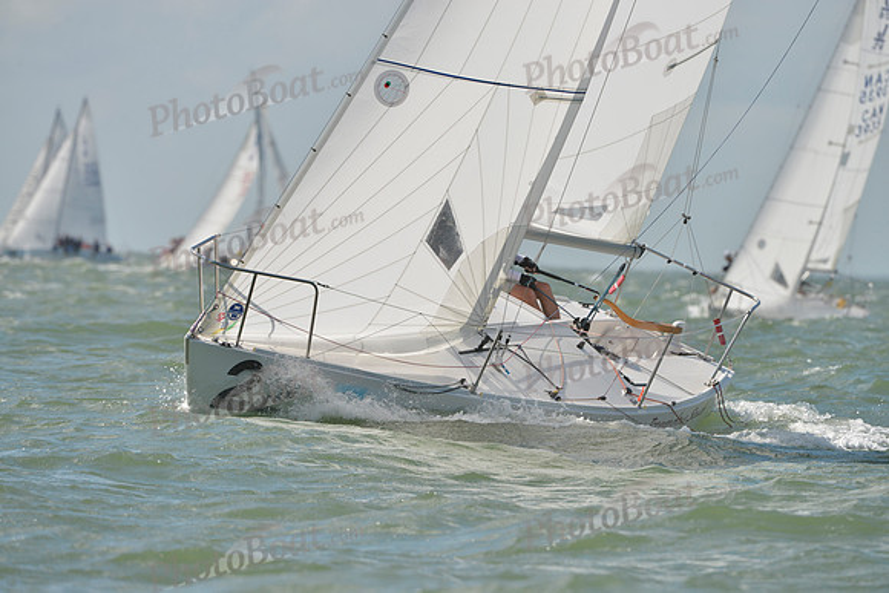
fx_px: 9880
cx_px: 444
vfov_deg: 3.4
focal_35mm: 400
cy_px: 296
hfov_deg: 5.2
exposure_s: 1/1250
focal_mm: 400
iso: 280
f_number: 9
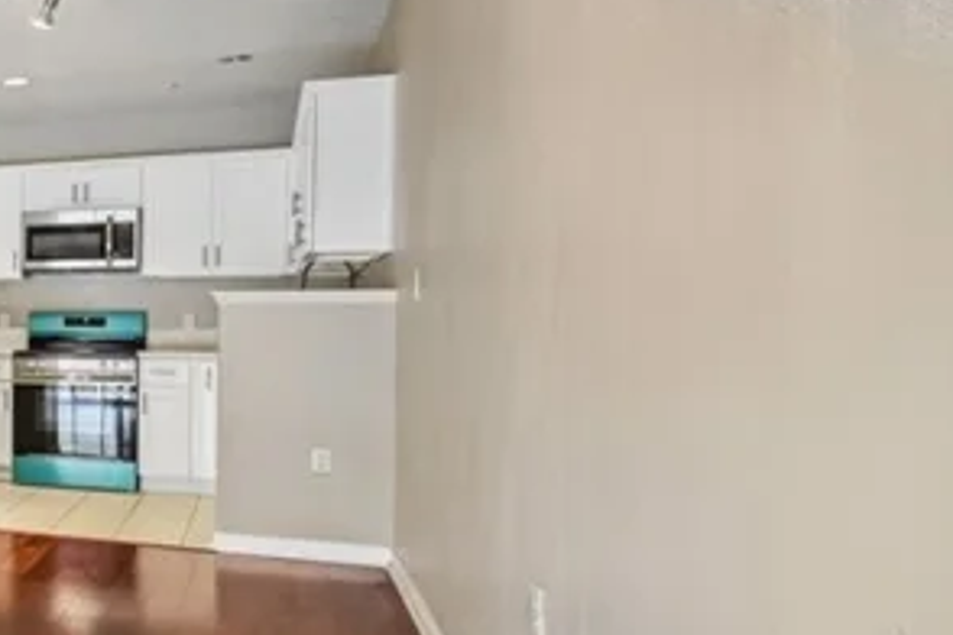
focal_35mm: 40
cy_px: 314
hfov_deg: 31.7
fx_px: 1059
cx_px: -382
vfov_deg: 33.4
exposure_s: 1/4
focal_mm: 14
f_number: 8
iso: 250
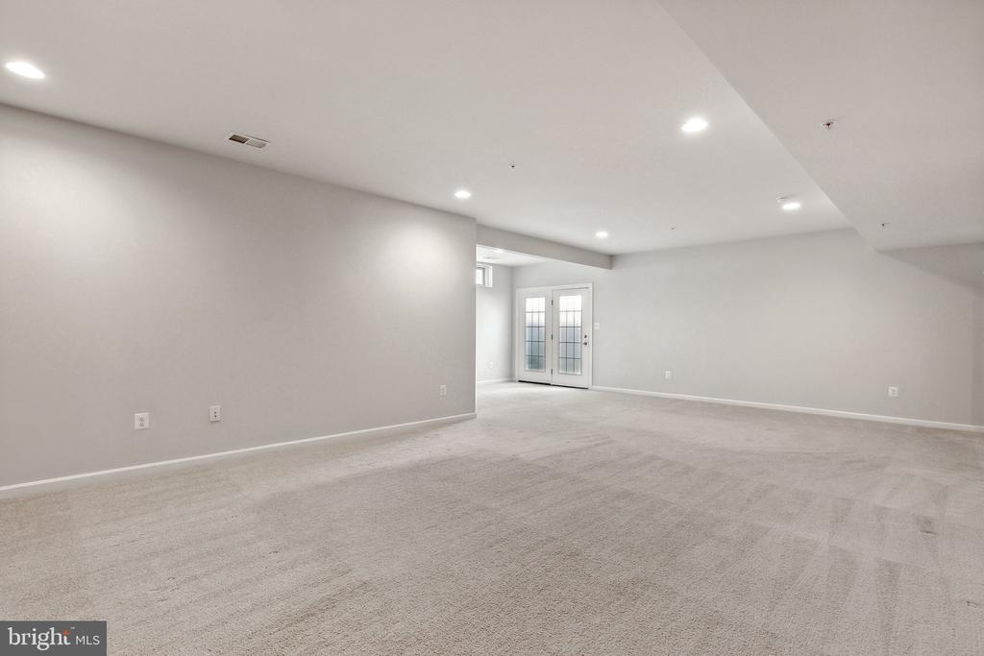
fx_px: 465
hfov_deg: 93.3
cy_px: 328
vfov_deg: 70.5
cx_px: 492
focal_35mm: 17
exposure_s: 1/5
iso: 250
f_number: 7.1
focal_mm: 11.4
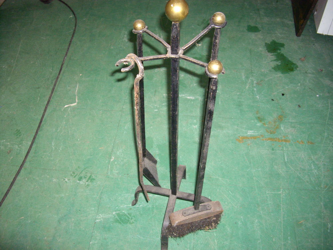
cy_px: 125
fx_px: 366
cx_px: 166
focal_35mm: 38
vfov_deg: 37.7
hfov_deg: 49.0
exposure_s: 1/40
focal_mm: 7.9
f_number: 2.8
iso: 400
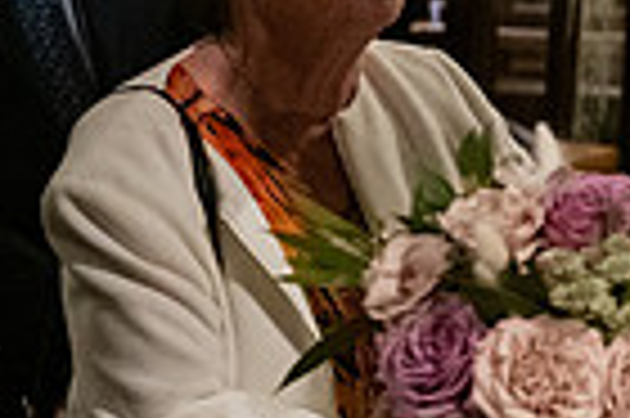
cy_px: 178
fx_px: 3478
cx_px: 765
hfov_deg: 10.2
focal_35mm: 199
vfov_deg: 6.9
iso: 2500
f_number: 3.5
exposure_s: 1/160
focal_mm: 48
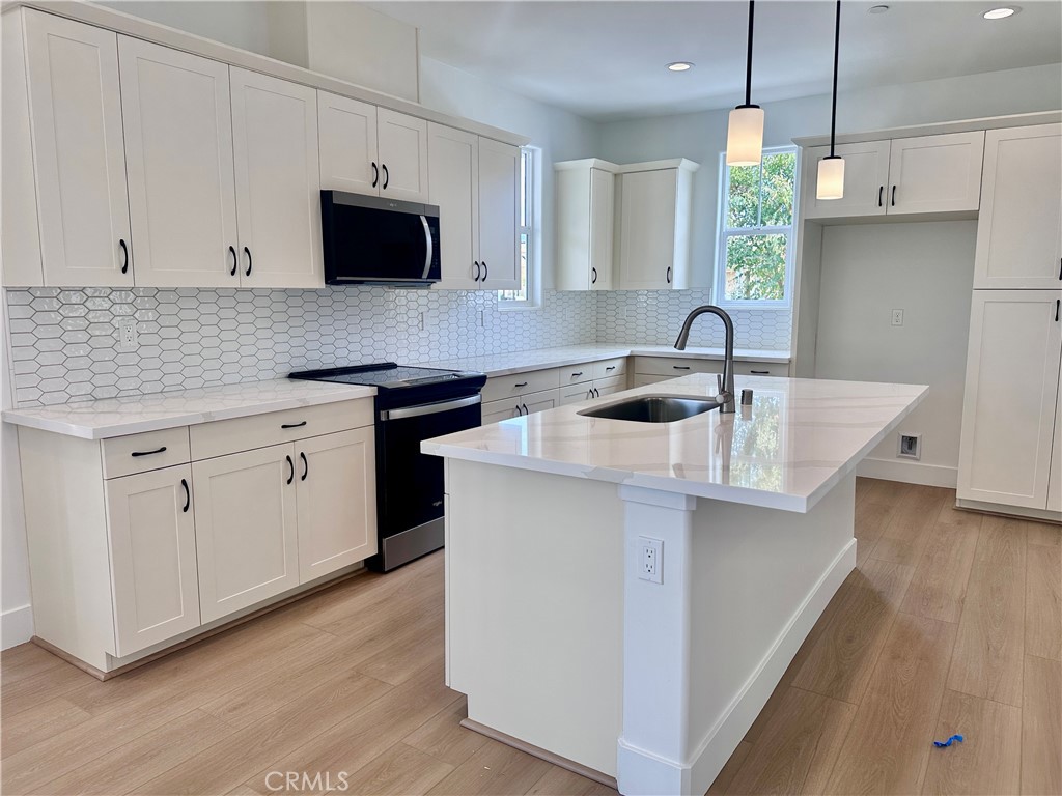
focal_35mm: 24
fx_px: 736
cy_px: 398
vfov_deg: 56.8
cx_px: 531
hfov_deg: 71.6
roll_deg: +0.1
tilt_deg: -7.4
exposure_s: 1/313
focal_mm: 6.86
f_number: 1.78
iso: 80
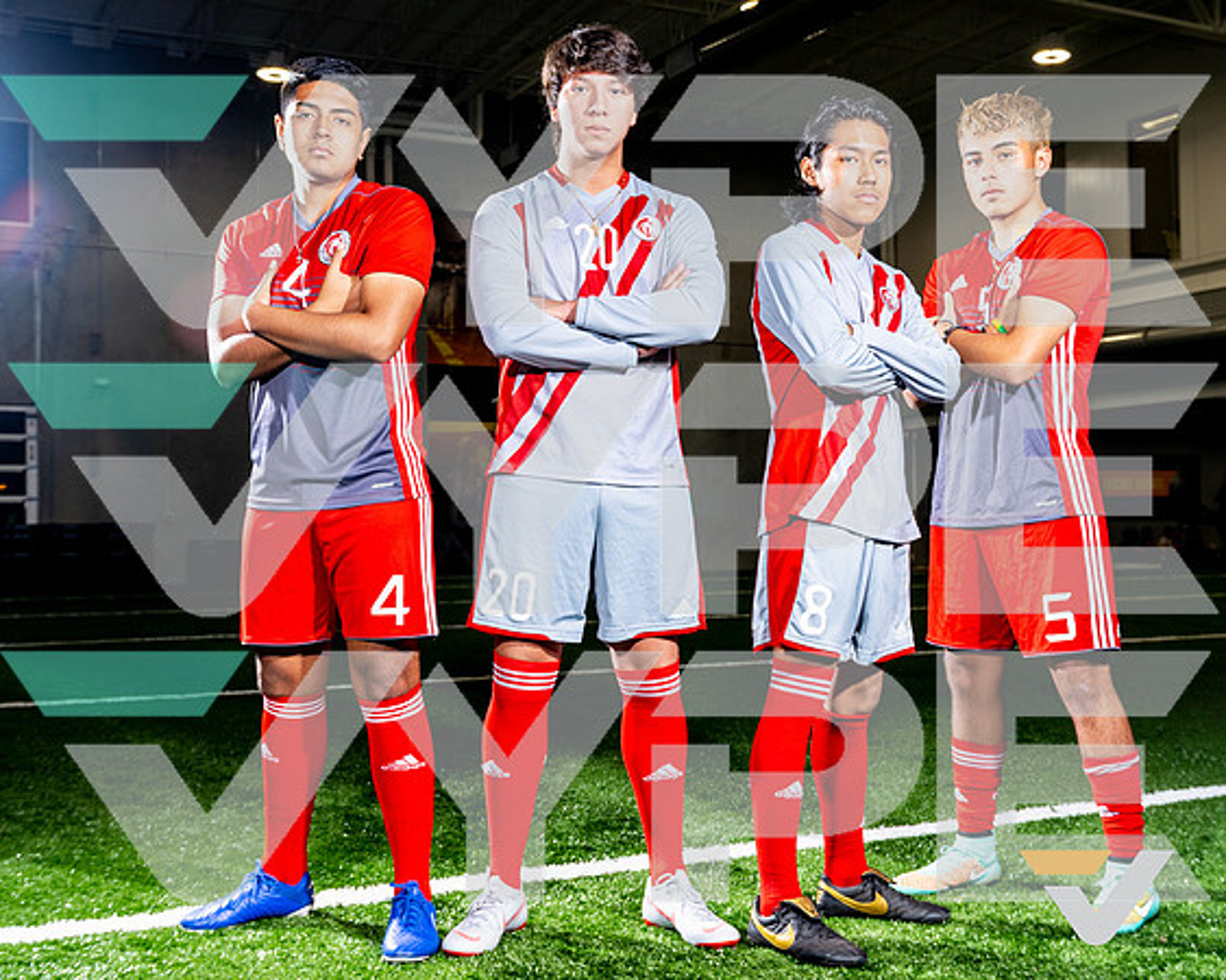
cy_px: 493
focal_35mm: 41
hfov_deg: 44.8
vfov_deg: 36.5
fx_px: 1488
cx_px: 586
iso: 100
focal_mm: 35
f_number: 5.6
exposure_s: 1/125
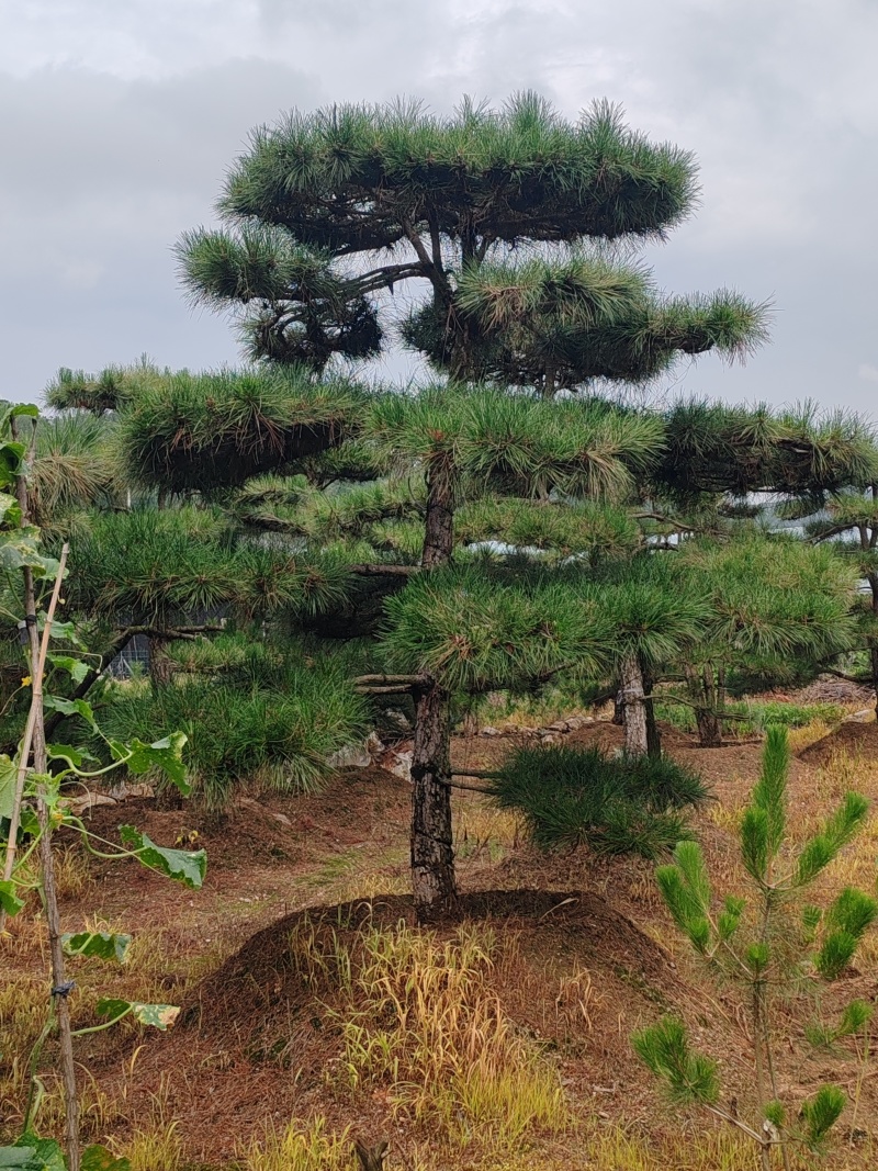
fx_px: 1590
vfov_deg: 40.4
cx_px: 439
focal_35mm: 47
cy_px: 586
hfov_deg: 30.9
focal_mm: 6.12
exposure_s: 1/800
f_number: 1.9
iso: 50
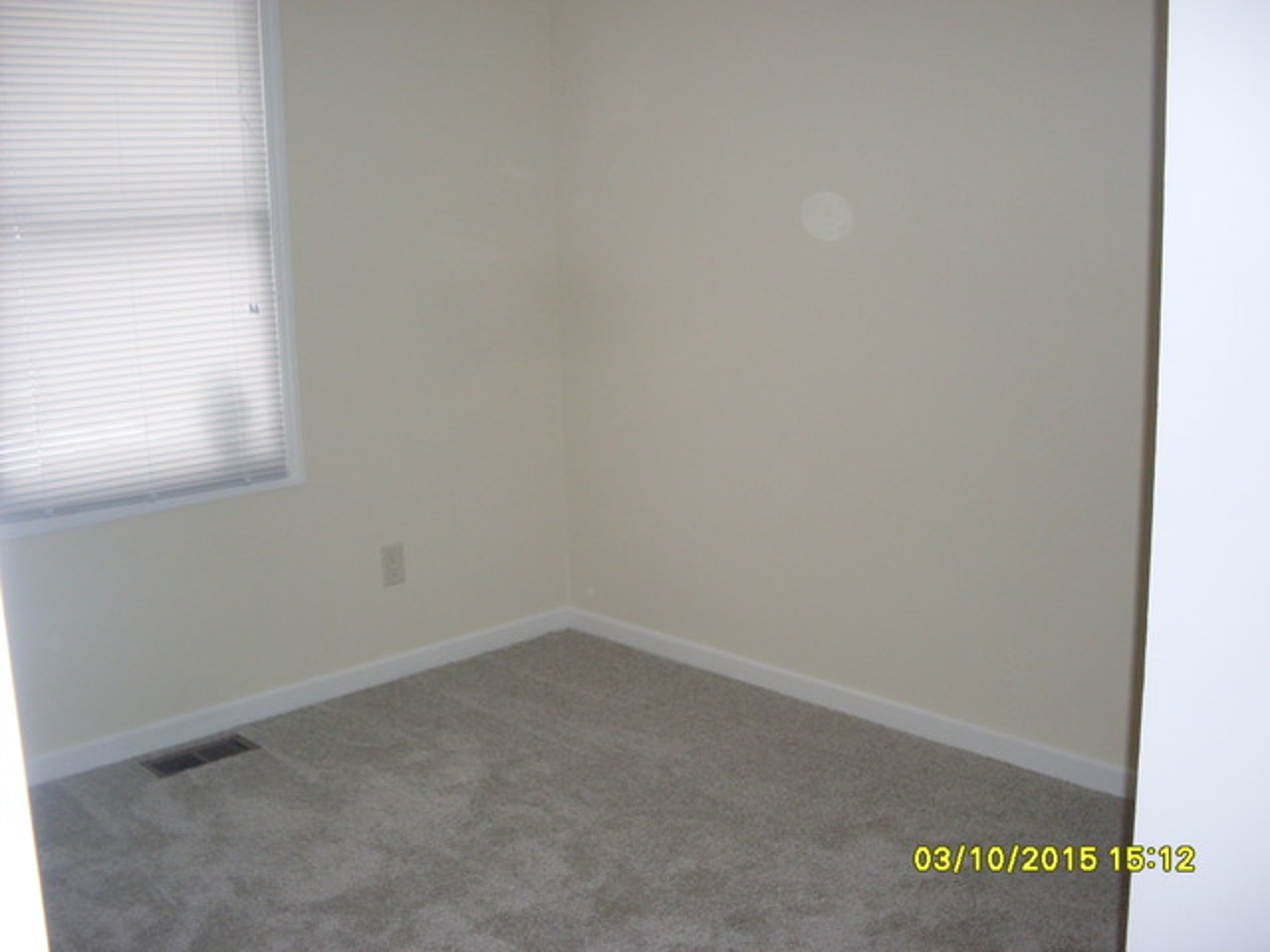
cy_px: 476
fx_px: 1394
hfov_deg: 49.0
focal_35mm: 38
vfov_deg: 37.7
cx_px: 635
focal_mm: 6.3
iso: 100
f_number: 2.8
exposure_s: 1/45
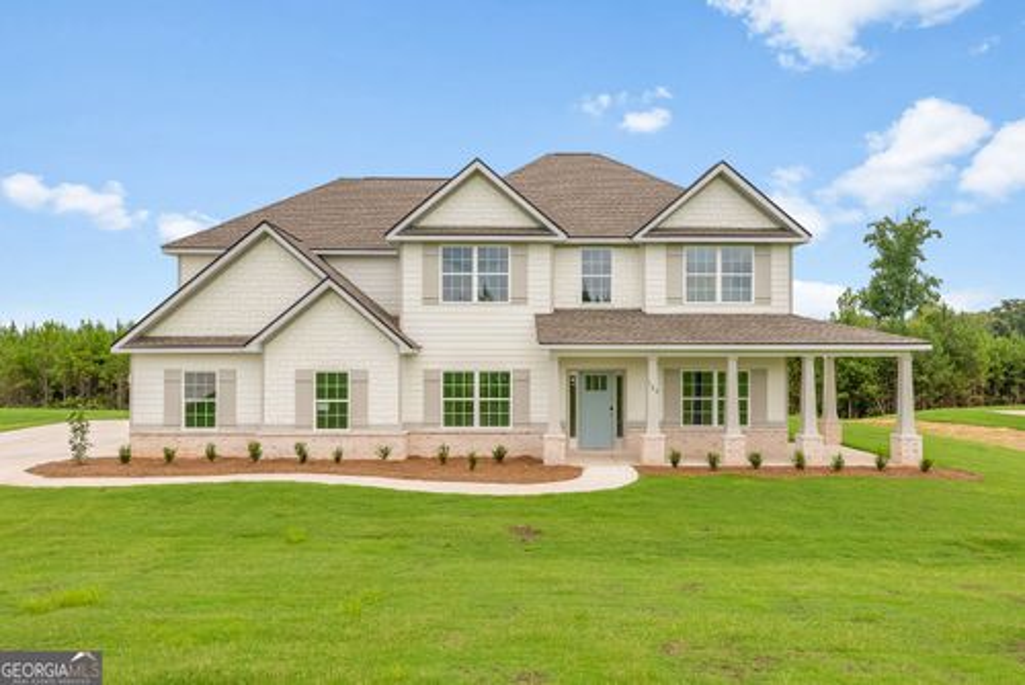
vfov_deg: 53.2
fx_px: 684
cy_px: 342
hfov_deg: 73.7
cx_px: 512
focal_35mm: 24
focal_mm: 24
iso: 640
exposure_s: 1/1250
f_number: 7.1
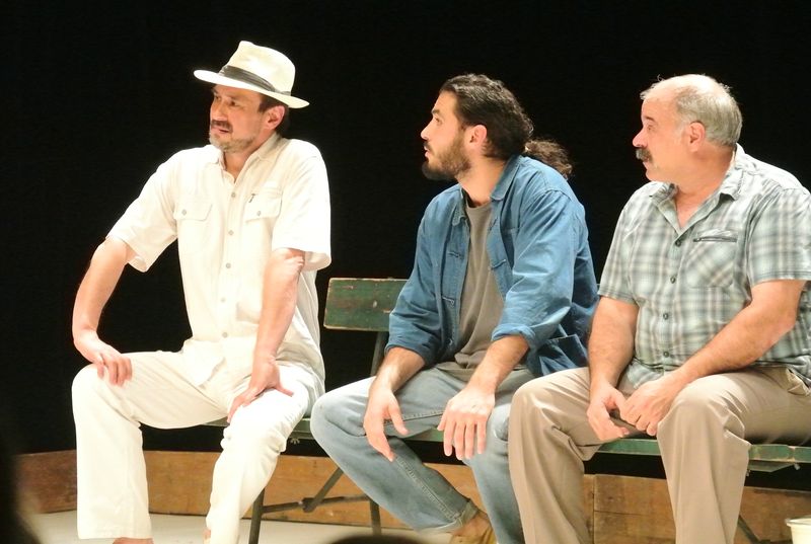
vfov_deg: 8.6
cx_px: 406
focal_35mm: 160
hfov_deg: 12.8
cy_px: 272
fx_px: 3612
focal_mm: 59.4
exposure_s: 1/250
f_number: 5.6
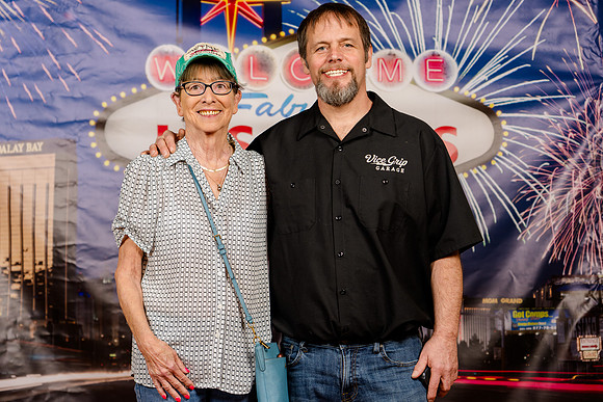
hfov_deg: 28.4
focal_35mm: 71
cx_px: 302
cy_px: 201
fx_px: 1189
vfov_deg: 19.2
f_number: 4
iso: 250
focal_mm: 71
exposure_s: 1/125
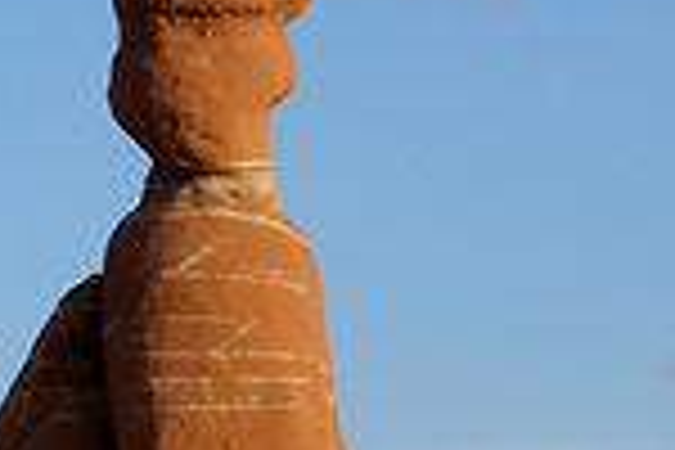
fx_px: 5728
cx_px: -1264
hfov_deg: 6.3
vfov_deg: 4.5
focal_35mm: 306
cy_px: 351
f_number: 11
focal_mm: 29
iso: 200
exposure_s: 1/200
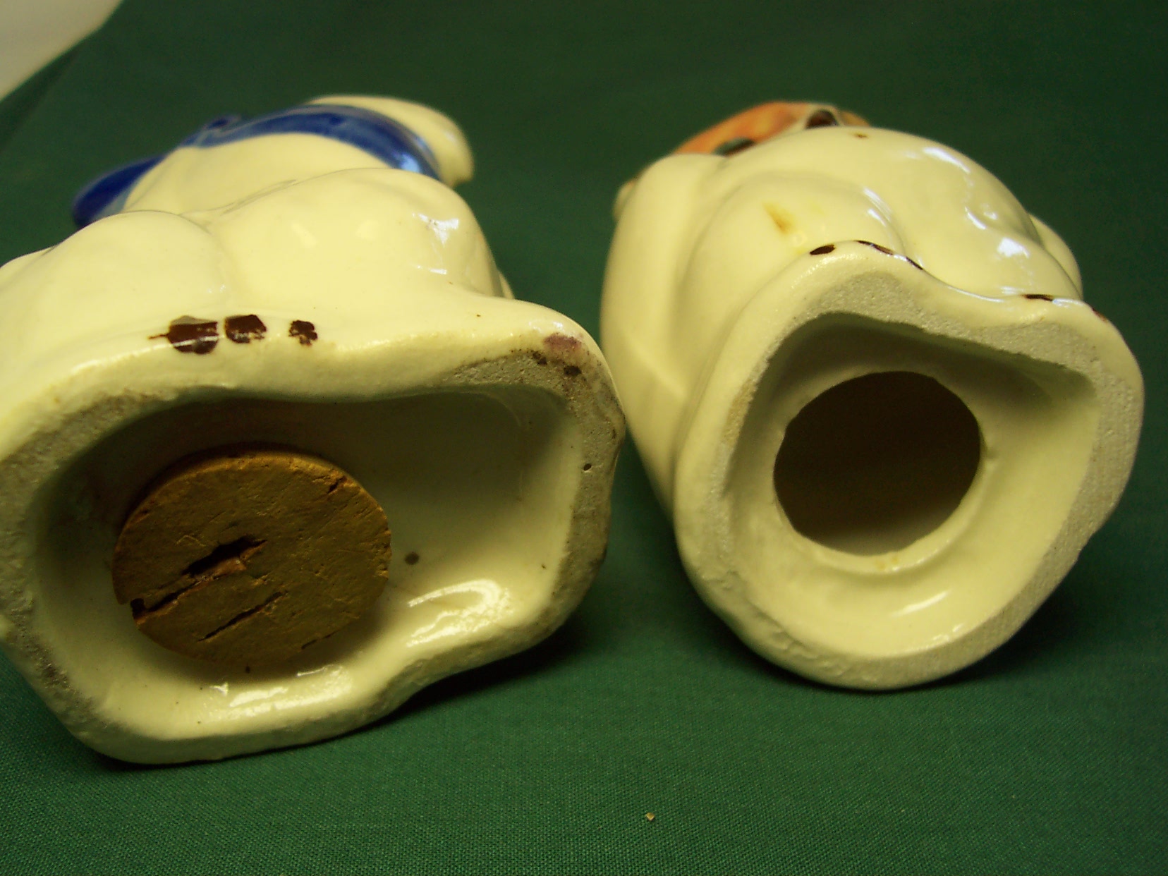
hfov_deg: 50.1
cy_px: 438
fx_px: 1248
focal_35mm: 37
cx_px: 584
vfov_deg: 38.7
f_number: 2.8
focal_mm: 5.6
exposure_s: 1/125
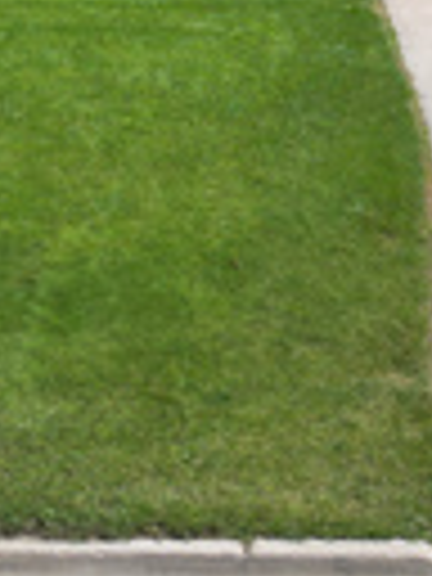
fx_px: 1997
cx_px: 166
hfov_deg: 12.3
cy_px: -414
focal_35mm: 120
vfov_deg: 14.7
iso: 120
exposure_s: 1/3200
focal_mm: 6.72
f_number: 1.7
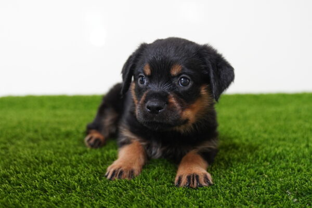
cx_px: 156
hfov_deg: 42.3
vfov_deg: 29.0
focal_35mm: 46
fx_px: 403
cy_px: 104
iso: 2000
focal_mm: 31
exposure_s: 1/160
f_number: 2.8
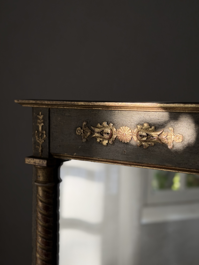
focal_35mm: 48
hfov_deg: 30.3
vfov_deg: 39.7
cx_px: 100
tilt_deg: -7.2
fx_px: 368
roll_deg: -0.2
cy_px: 132
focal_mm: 6.76
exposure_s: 1/121
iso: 80
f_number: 1.78
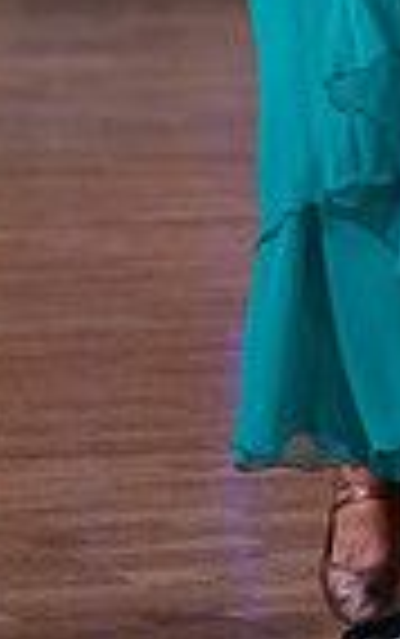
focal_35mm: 346
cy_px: -234
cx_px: 591
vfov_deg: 6.0
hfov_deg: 3.8
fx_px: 6023
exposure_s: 1/400
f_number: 3.5
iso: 500
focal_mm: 83
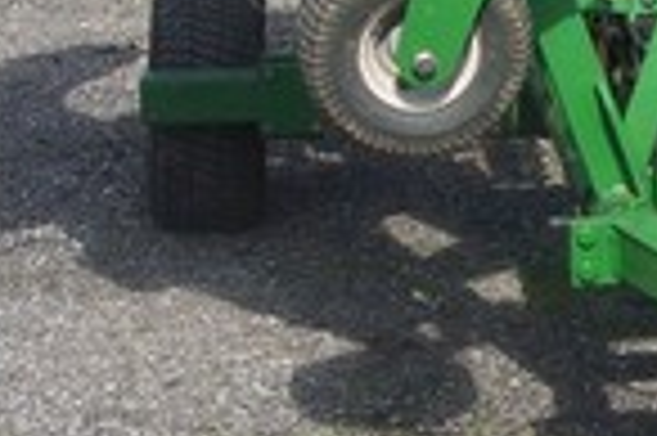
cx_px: 824
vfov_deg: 8.9
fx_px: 2753
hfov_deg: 13.2
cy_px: -207
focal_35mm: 151
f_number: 4
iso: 100
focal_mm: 8
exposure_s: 1/750
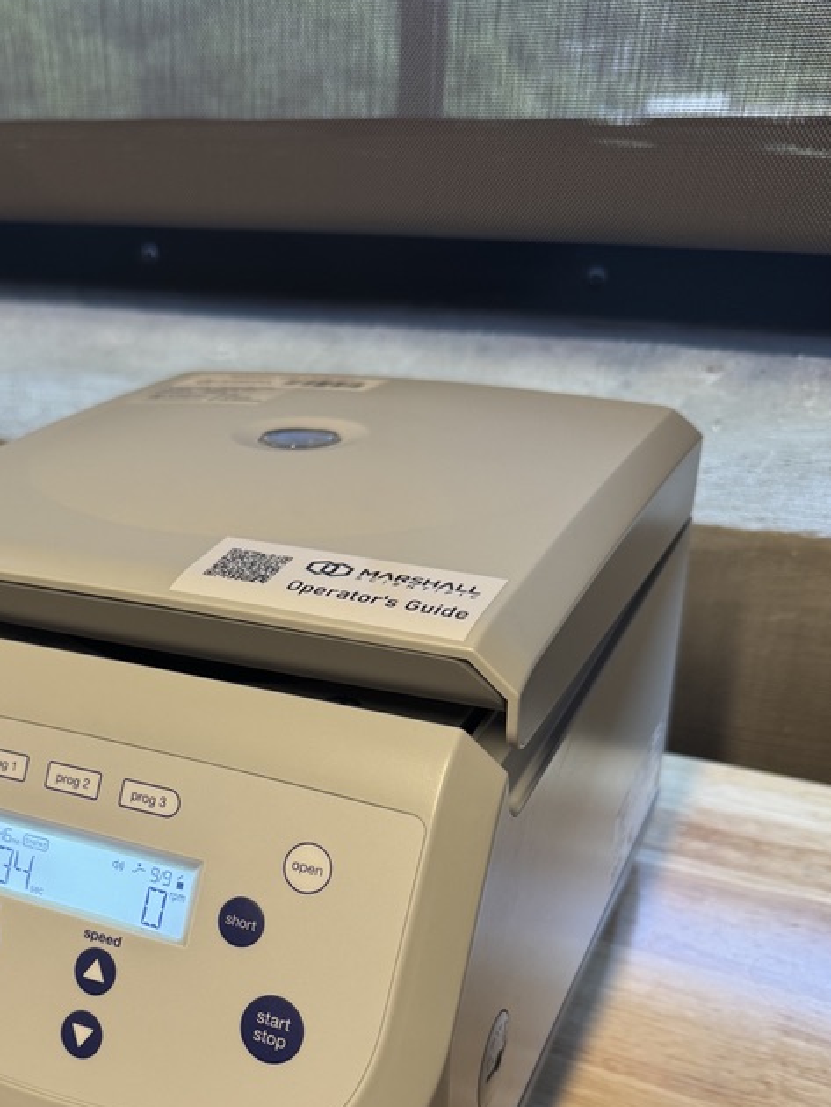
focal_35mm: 39
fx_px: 1247
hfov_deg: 35.8
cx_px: 183
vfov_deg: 46.1
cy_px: 835
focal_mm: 6.76
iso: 125
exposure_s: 1/120
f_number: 1.78
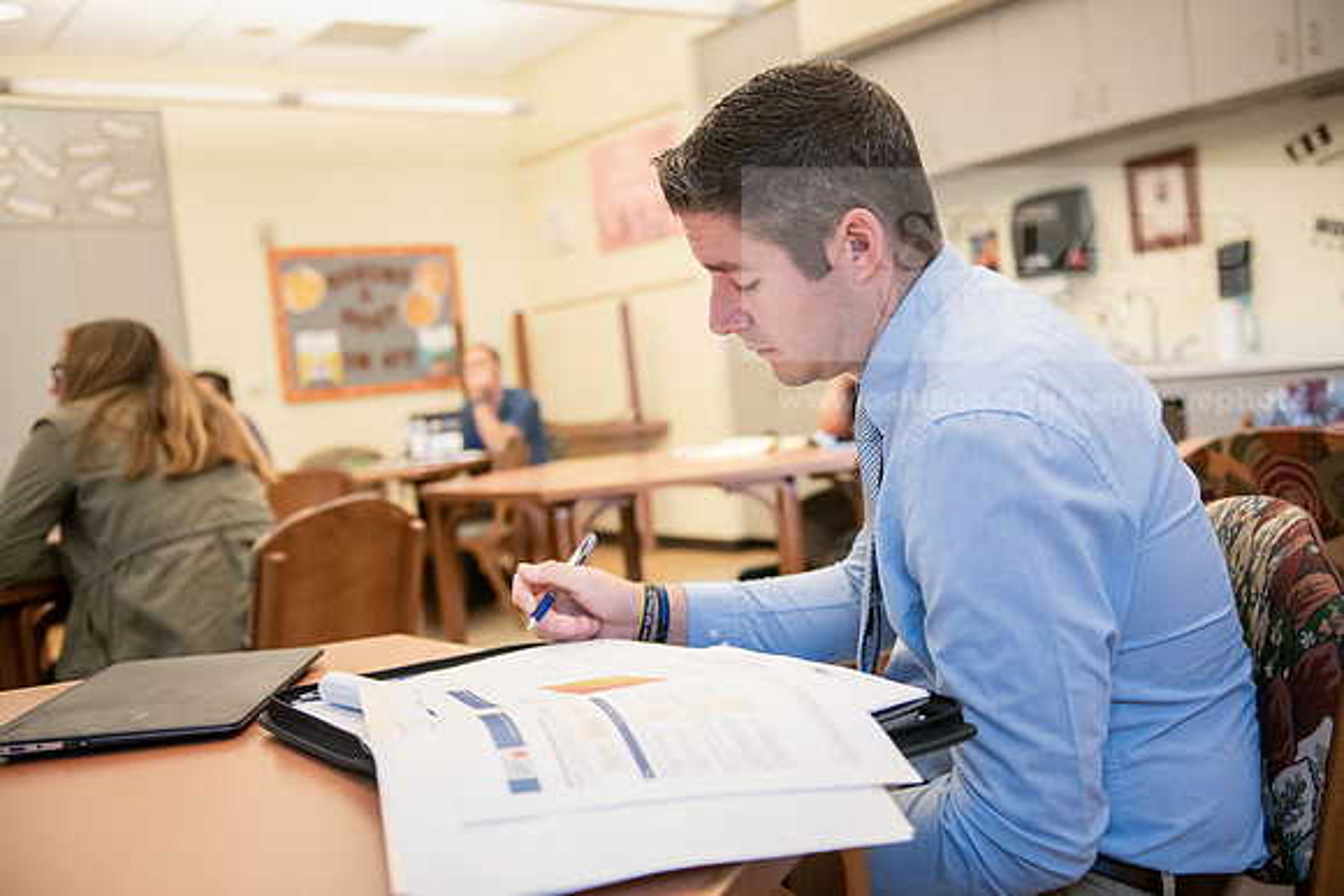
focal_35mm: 38
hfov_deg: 50.7
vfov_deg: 35.1
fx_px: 1419
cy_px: 448
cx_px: 672
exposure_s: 1/200
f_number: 2.8
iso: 1600
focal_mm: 38
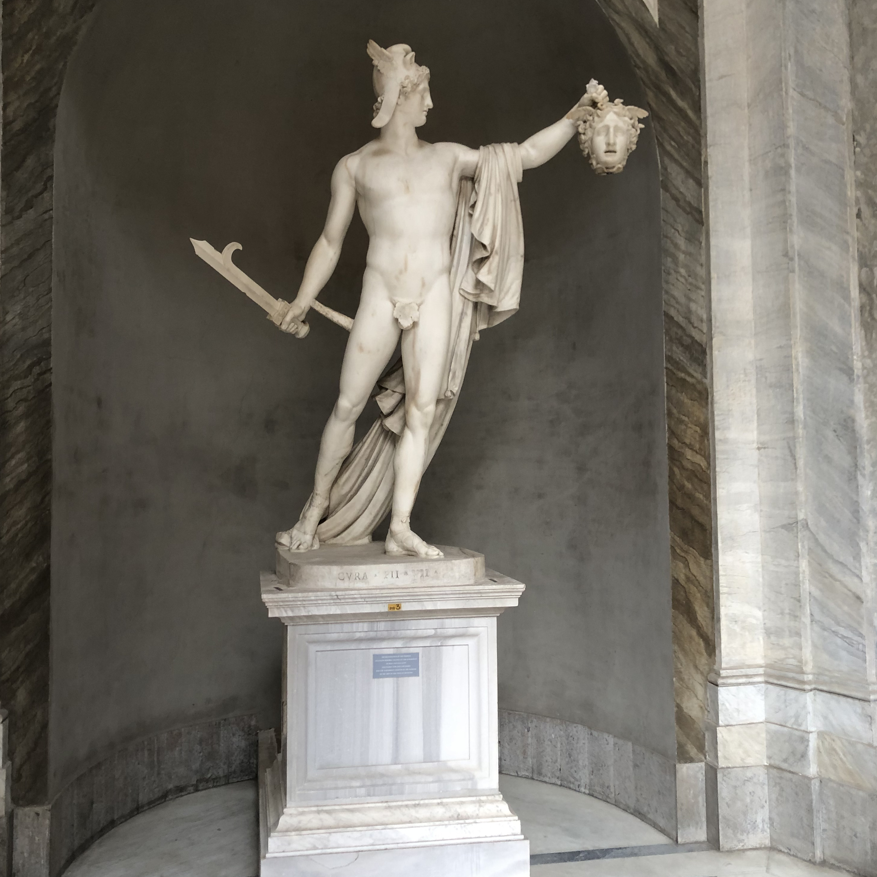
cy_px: 407
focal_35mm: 34
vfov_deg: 48.4
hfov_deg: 48.5
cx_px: 439
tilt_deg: +3.1
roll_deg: +0.7
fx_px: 975
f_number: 1.8
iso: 32
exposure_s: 1/30
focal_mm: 4
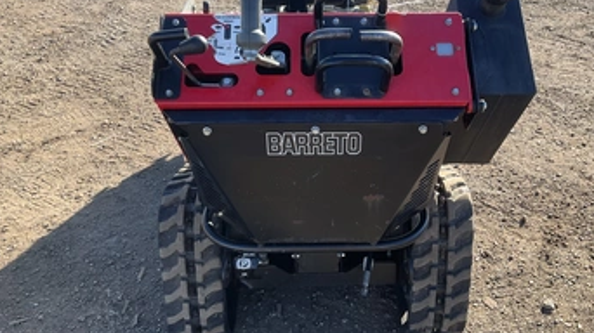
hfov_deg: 53.9
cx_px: 330
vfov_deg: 31.8
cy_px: 130
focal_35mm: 37
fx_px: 582
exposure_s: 1/403
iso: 25
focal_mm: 3
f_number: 1.8
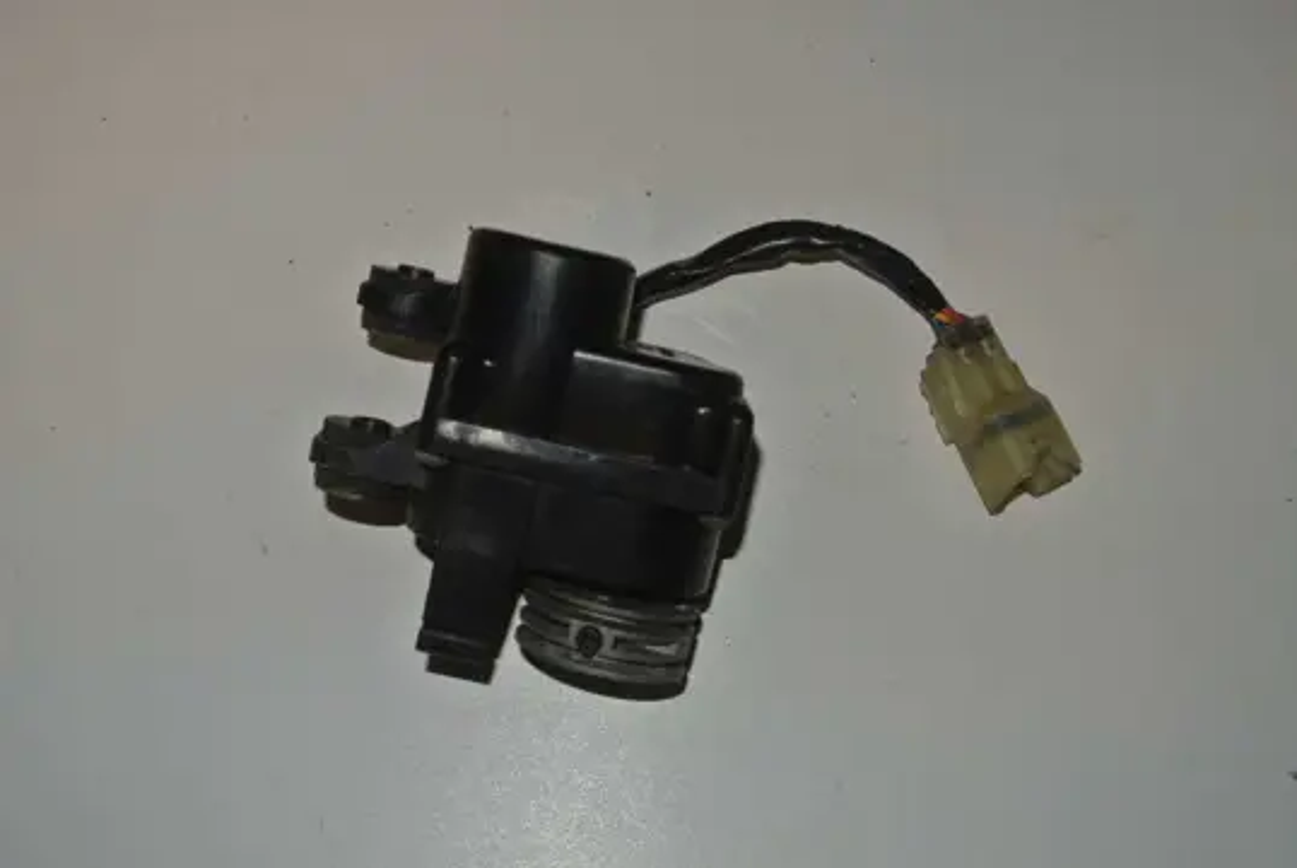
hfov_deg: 43.6
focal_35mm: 45
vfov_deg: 29.9
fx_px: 1623
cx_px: 648
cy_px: 434
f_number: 4.5
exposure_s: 1/60
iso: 200
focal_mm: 16.9
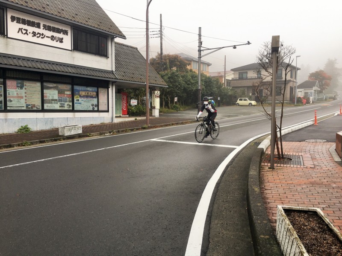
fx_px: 287
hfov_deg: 61.7
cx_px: 171
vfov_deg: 48.2
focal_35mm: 29
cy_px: 128
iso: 25
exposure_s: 1/418
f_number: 2.2
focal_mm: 4.15
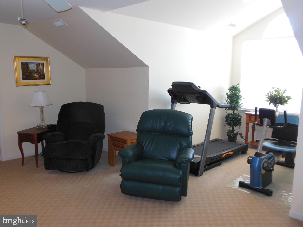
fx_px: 254
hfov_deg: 61.7
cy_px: 114
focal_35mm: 29
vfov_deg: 48.2
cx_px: 152
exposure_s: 1/30
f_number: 3.3
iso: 320
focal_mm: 5.2
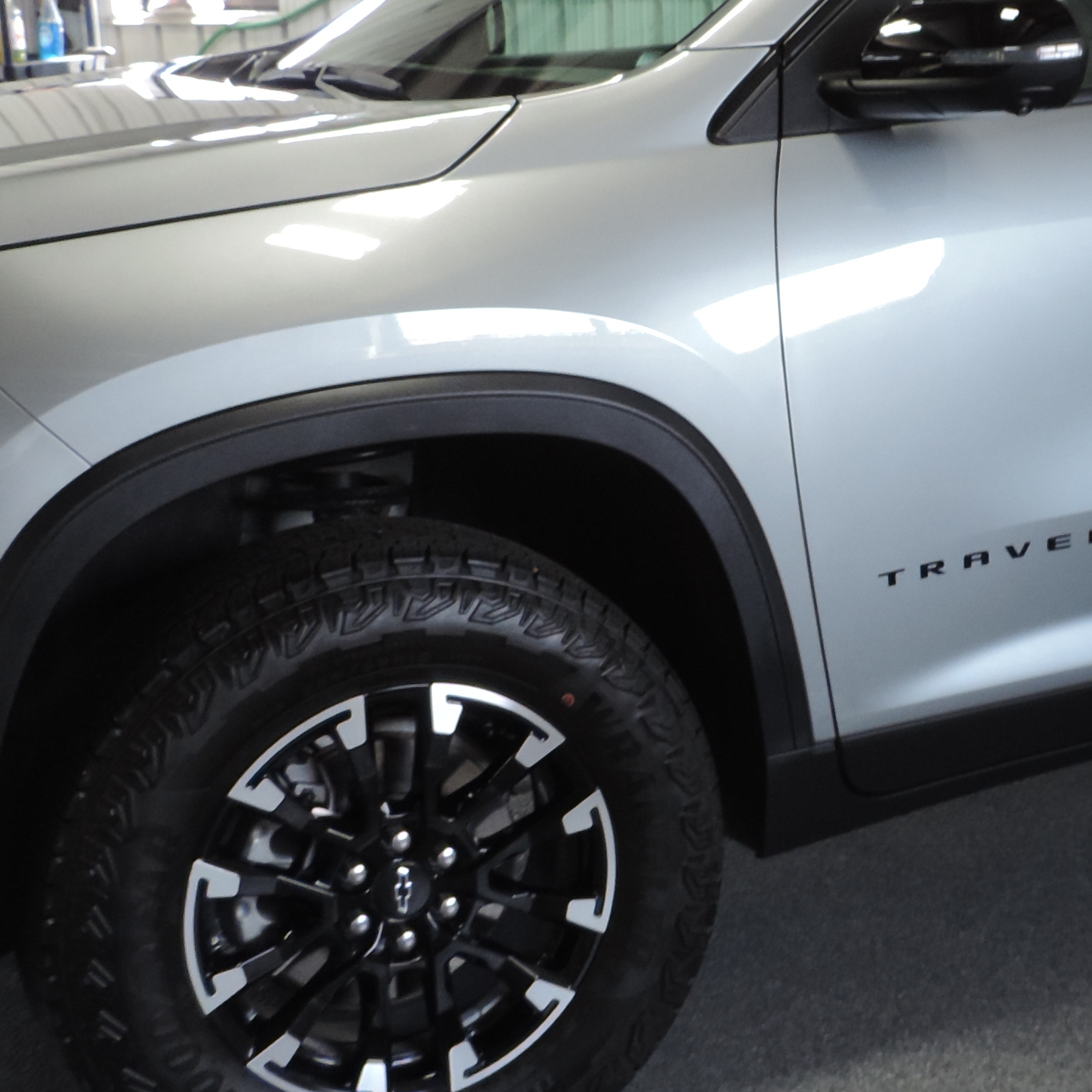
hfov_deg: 26.3
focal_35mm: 64
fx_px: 2284
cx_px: 902
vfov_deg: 26.8
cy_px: 412
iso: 110
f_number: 3
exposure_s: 1/30
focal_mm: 4.3
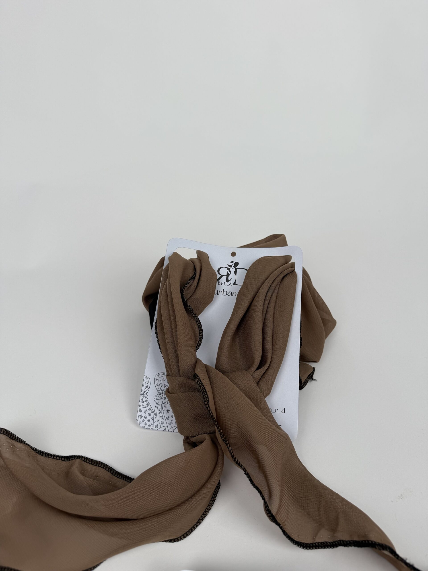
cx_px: 214
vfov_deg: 71.6
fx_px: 396
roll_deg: -9.0
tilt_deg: -38.4
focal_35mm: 24
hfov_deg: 56.8
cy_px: 286
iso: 80
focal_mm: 6.76
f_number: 1.78
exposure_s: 1/831
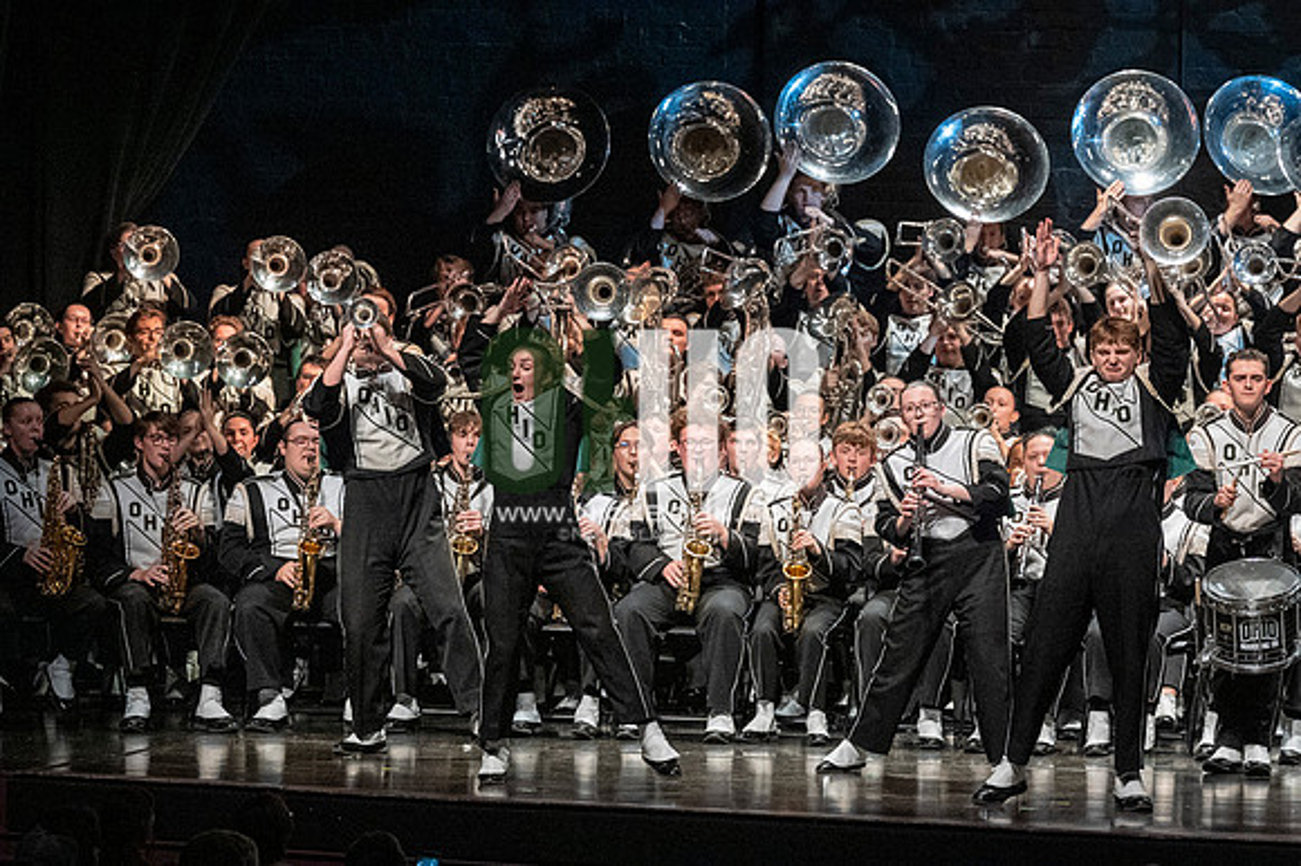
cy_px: 433
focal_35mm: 187
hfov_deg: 11.0
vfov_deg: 7.3
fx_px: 6754
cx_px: 650
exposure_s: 1/500
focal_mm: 125
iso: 4000
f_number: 4
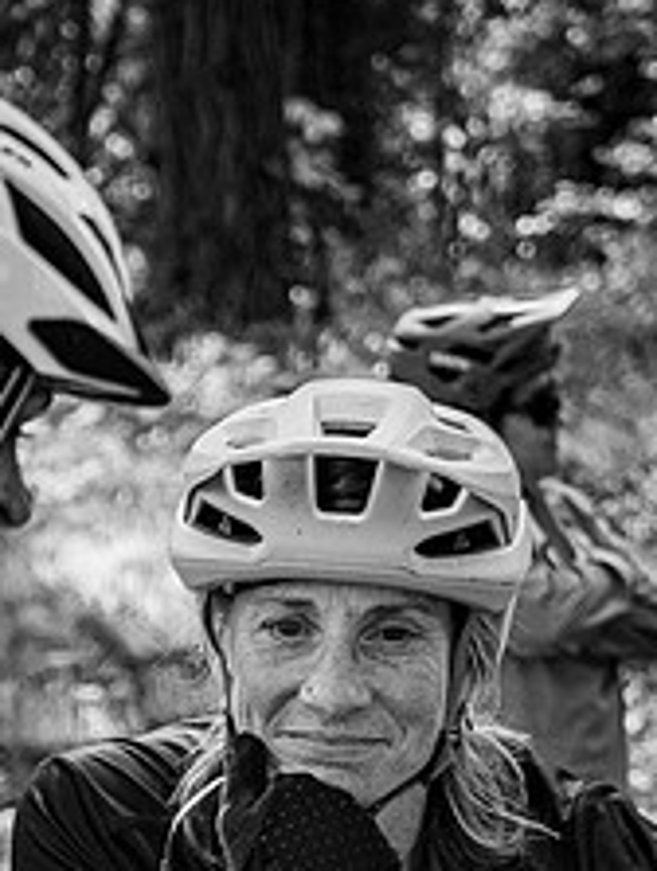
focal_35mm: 360
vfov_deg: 5.5
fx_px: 9084
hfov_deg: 4.1
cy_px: 1089
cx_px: 121
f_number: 4.5
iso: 250
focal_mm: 70
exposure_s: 1/400
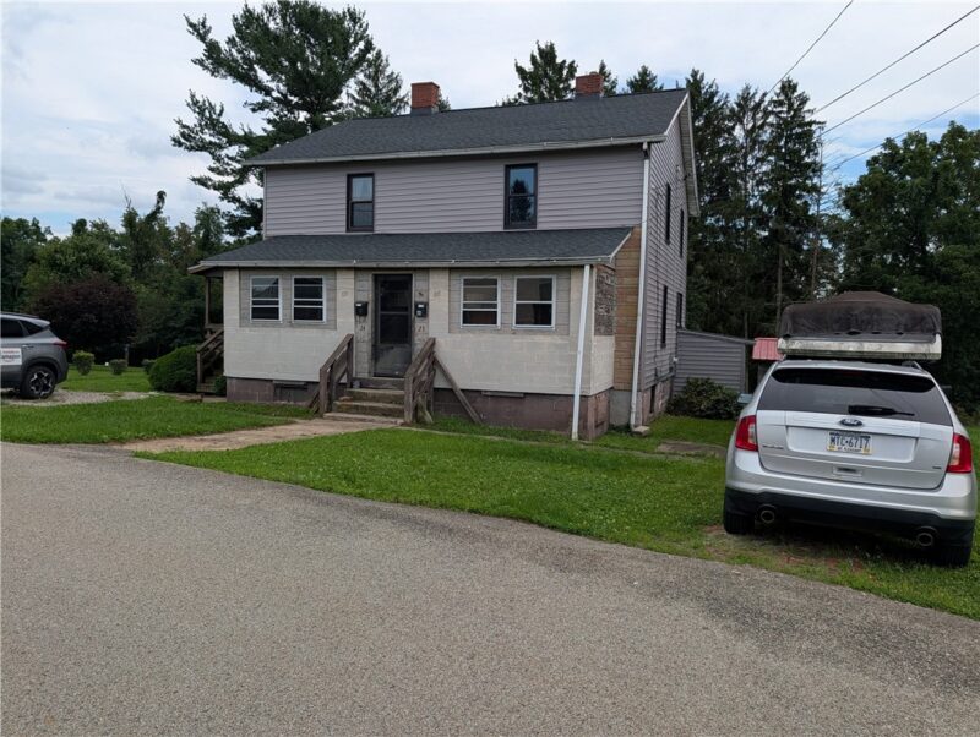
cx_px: 490
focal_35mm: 24
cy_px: 368
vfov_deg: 56.9
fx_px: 680
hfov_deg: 71.5
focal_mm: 6.9
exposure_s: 1/576
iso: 21
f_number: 1.68
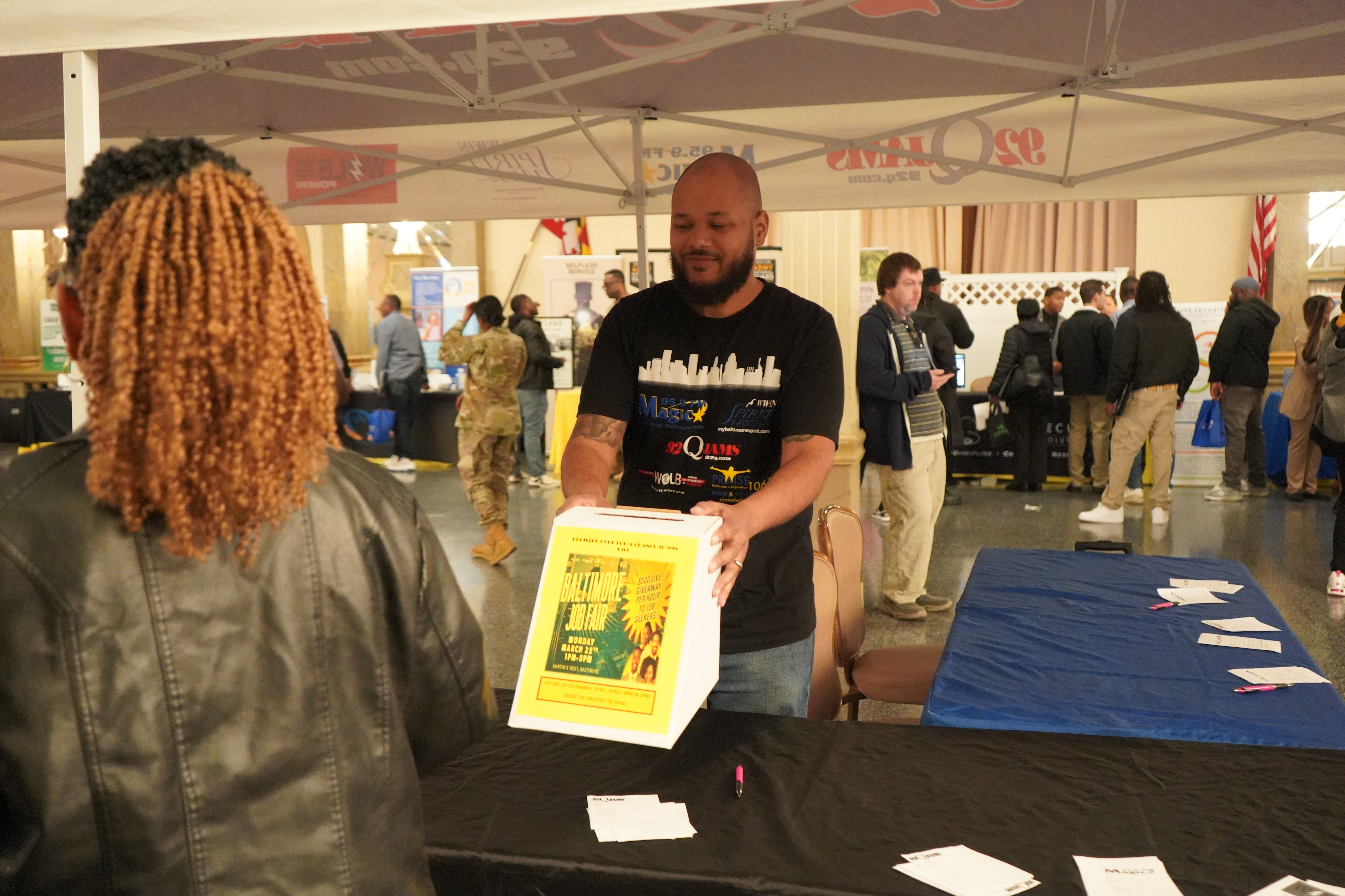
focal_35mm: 34
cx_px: 672
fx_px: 1270
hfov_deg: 55.8
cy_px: 448
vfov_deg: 38.9
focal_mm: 34
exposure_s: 1/160
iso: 12800
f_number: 4
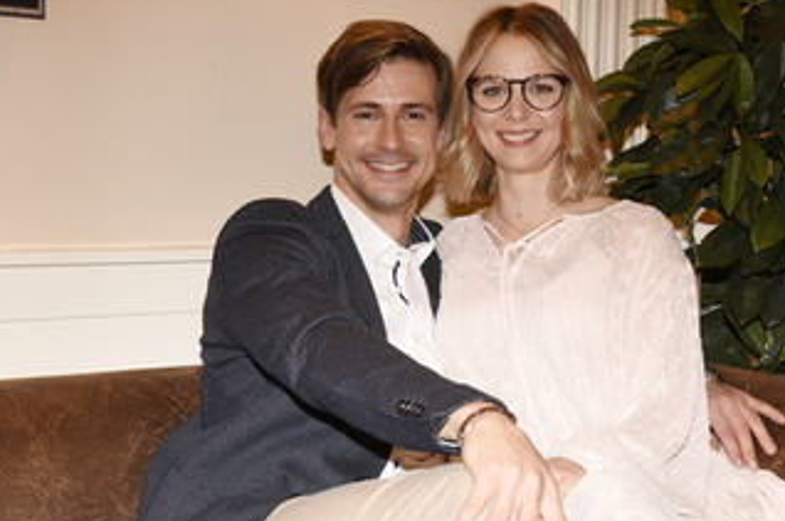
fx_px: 1546
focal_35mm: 71
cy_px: 314
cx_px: 448
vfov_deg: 19.1
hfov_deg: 28.5
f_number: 6.3
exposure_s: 1/80
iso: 1600
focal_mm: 50
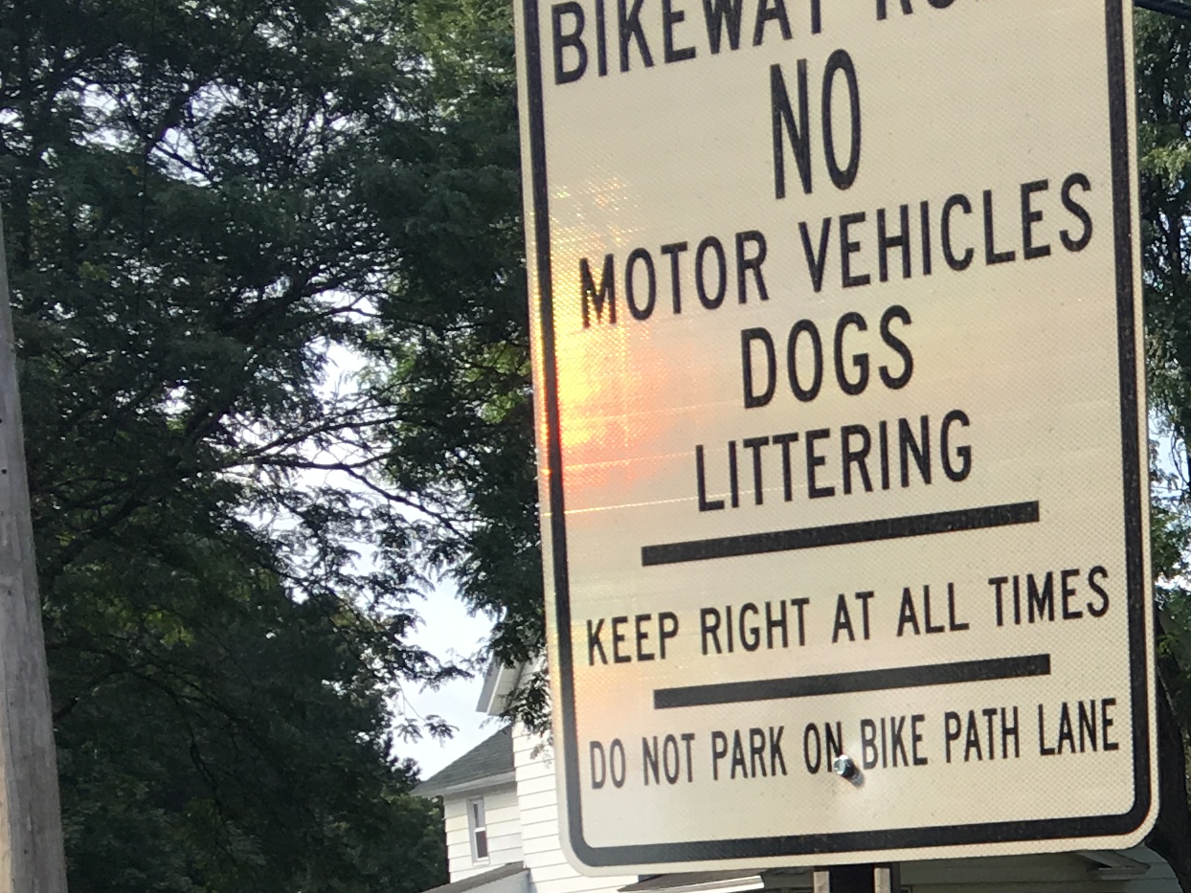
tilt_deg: -4.6
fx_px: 3234
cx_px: 1674
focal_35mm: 94
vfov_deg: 14.8
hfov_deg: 18.9
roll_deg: +3.4
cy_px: 1268
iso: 25
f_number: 2.2
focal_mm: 4.15
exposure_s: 1/712
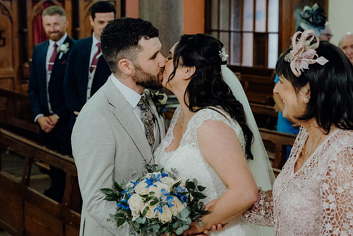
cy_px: 118
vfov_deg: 18.2
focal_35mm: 75
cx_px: 176
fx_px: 736
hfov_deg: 27.0
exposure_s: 1/200
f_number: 3.5
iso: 5000
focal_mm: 50
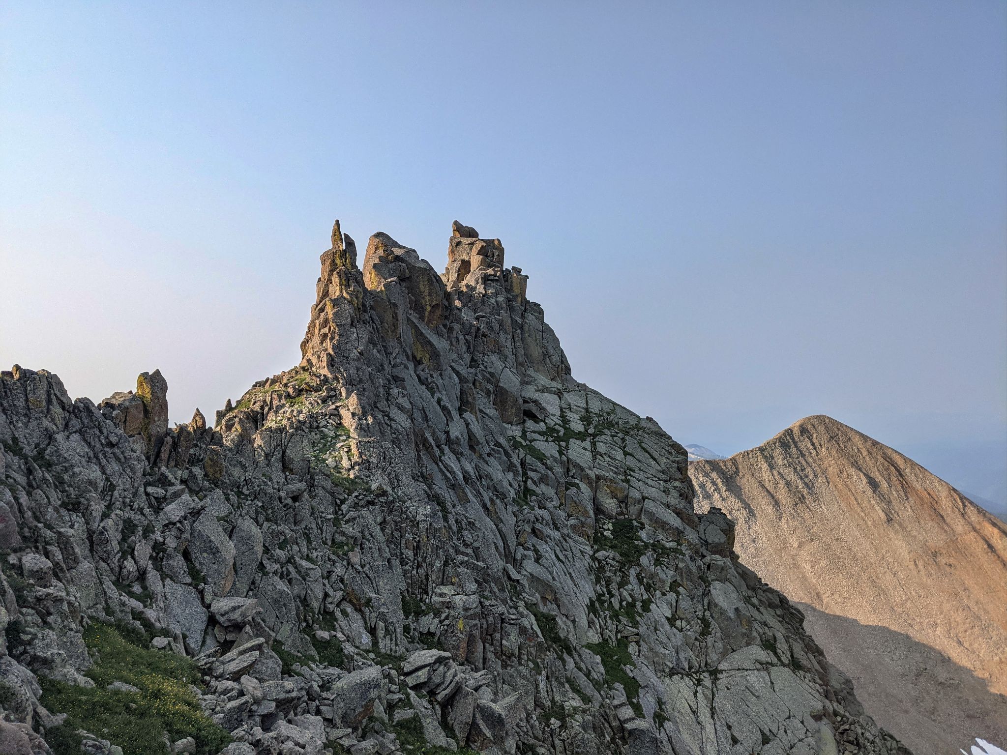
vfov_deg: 51.4
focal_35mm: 27
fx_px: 785
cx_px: 504
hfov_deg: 65.3
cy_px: 378
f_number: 1.73
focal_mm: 4.38
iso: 87
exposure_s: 1/2611
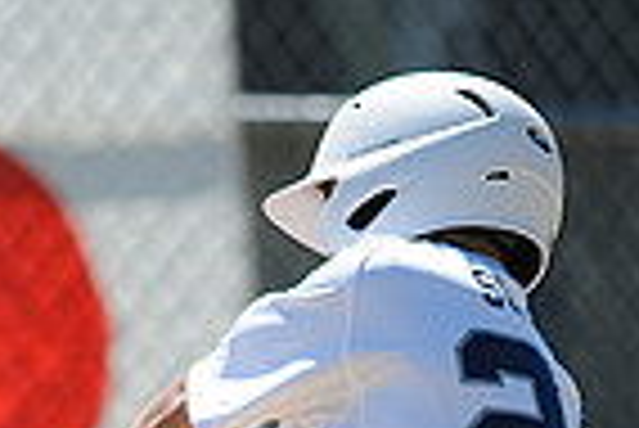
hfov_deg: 1.4
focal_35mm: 1424
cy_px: 608
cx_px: 196
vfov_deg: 1.0
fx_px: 25301
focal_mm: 300
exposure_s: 1/1250
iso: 200
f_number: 4
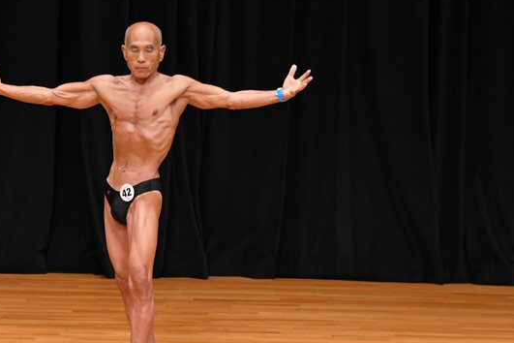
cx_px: 159
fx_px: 5311
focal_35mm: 372
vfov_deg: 3.7
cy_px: 167
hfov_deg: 5.5
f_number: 5.6
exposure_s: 1/400
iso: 3200
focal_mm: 170
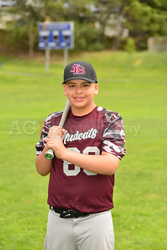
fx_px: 765
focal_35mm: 110
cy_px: 125
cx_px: 84
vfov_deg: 18.6
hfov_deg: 12.5
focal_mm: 110
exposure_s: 1/250
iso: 100
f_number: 5
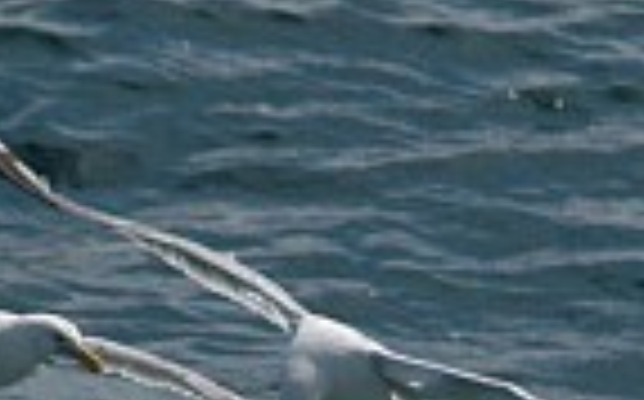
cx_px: 1054
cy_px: 1025
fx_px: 25507
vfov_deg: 0.9
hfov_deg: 1.4
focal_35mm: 1455
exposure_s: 1/2500
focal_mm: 170
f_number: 8
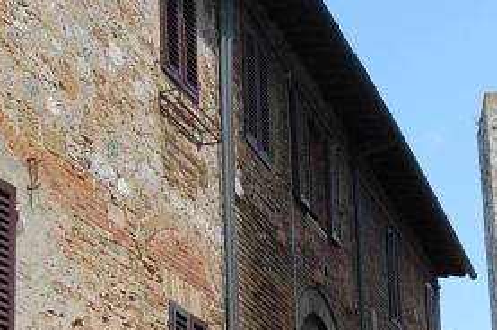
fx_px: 1379
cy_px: 248
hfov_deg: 20.2
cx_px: 405
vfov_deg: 13.6
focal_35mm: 100
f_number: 10
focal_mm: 28
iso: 360
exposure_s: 1/250
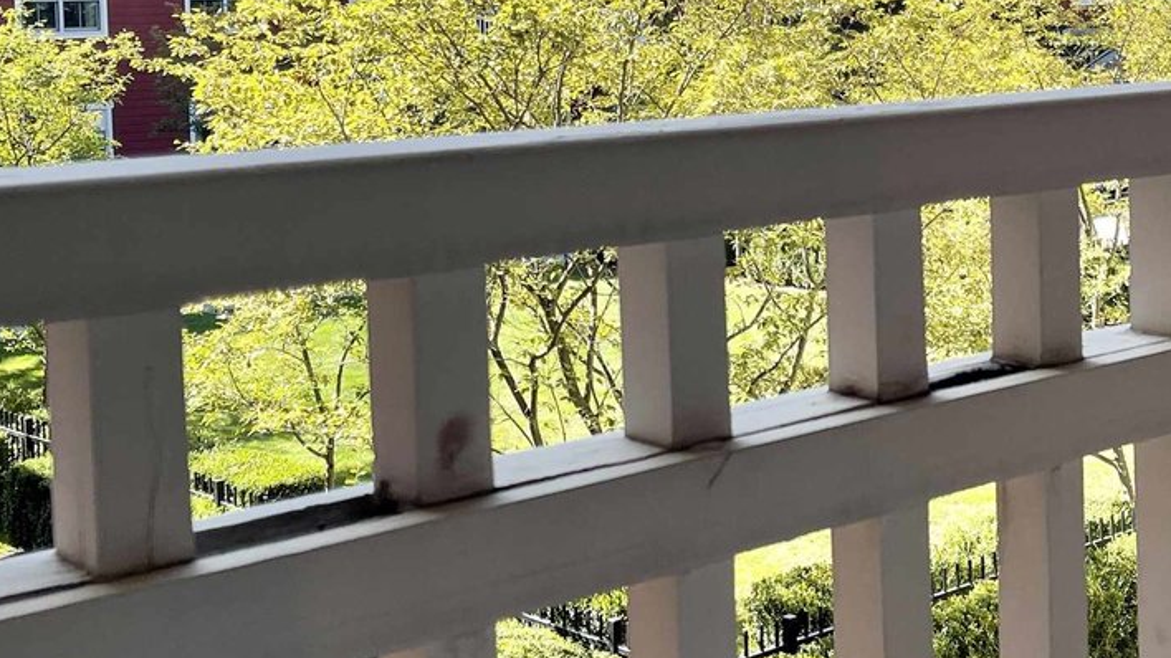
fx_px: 1987
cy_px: 132
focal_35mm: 64
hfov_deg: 32.4
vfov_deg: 18.6
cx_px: 830
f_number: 1.6
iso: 32
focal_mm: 5.1
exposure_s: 1/861
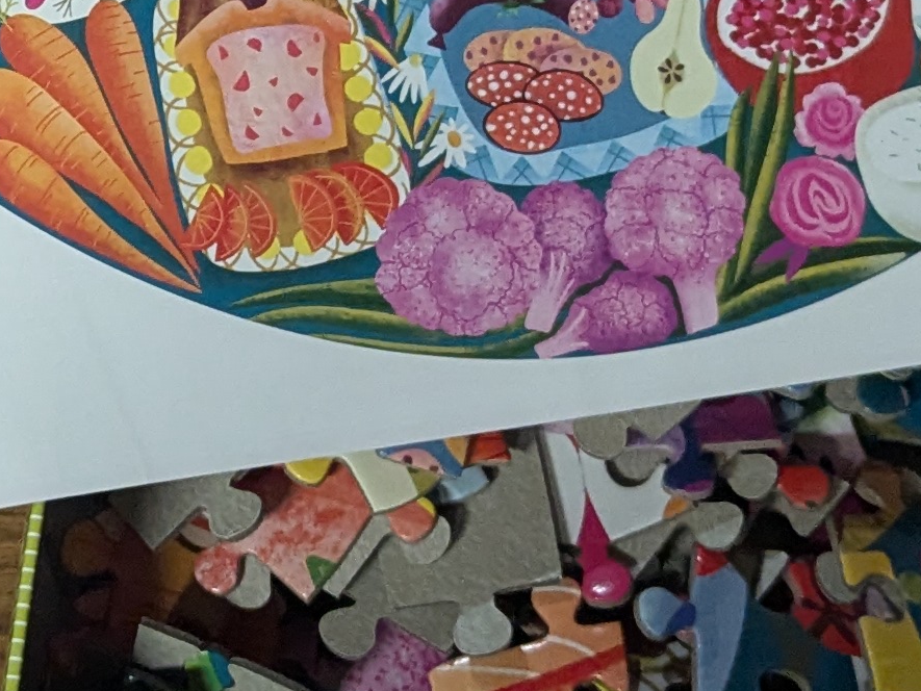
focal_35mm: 123
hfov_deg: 15.6
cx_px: -76
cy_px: -95
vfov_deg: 11.8
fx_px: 3273
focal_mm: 4.38
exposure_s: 1/120
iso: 501
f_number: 1.73
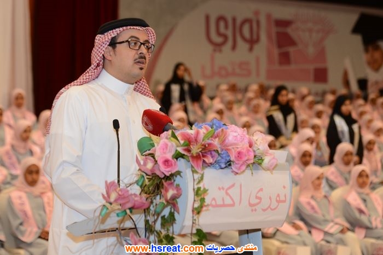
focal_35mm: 85
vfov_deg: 16.1
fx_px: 904
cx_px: 192
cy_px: 128
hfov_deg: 23.9
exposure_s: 1/125
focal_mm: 85
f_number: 4
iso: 800
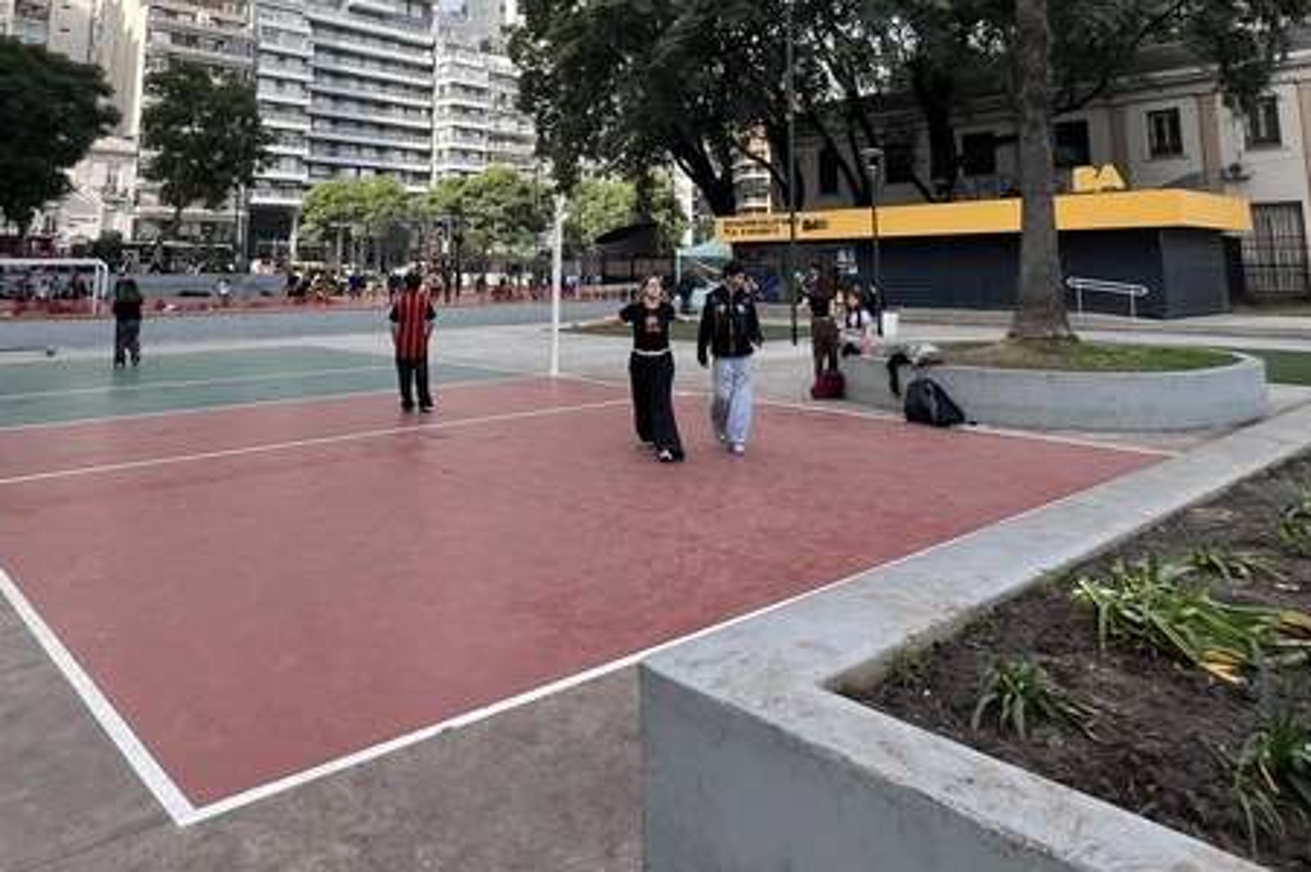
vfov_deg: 48.7
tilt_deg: +9.4
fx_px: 873
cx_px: 628
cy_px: 125
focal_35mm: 24
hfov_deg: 73.7
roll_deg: +0.6
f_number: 1.8
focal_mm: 1.57
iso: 32
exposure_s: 1/717
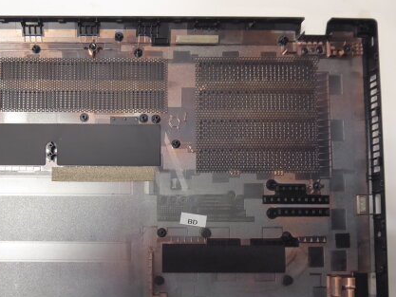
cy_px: 211
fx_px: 412
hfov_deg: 50.0
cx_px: 119
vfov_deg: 38.9
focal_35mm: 36
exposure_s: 1/25
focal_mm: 4.3
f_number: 3.3
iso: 400
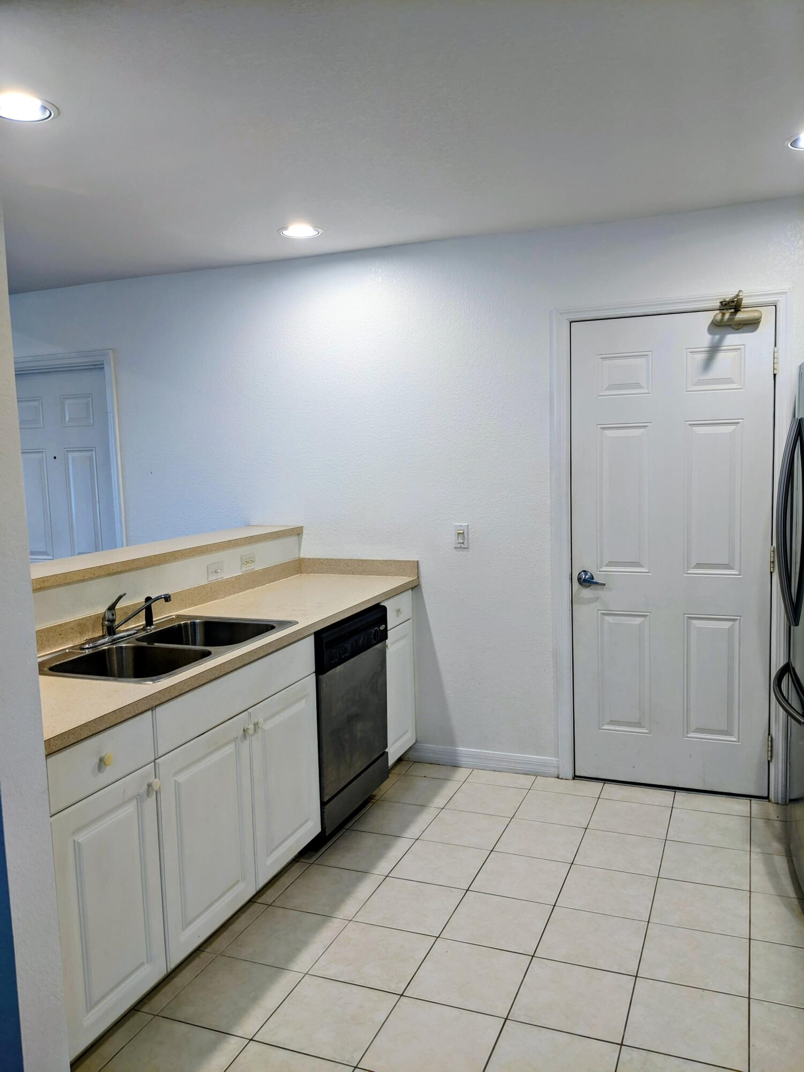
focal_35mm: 27
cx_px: 402
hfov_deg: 51.4
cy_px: 536
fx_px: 836
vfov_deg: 65.3
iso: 62
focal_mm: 4.44
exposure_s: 1/30
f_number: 1.8
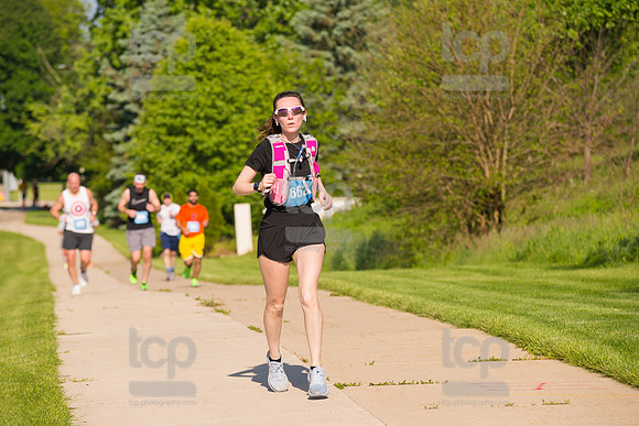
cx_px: 320
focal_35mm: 170
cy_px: 213
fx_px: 3018
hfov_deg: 12.1
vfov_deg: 8.1
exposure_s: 1/2000
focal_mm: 170
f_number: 5.6
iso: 400
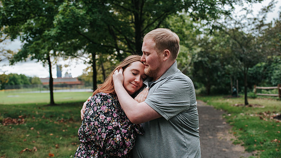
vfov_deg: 32.0
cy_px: 78
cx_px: 141
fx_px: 276
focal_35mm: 37
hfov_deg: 54.0
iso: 900
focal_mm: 35
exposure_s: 1/400
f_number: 3.2
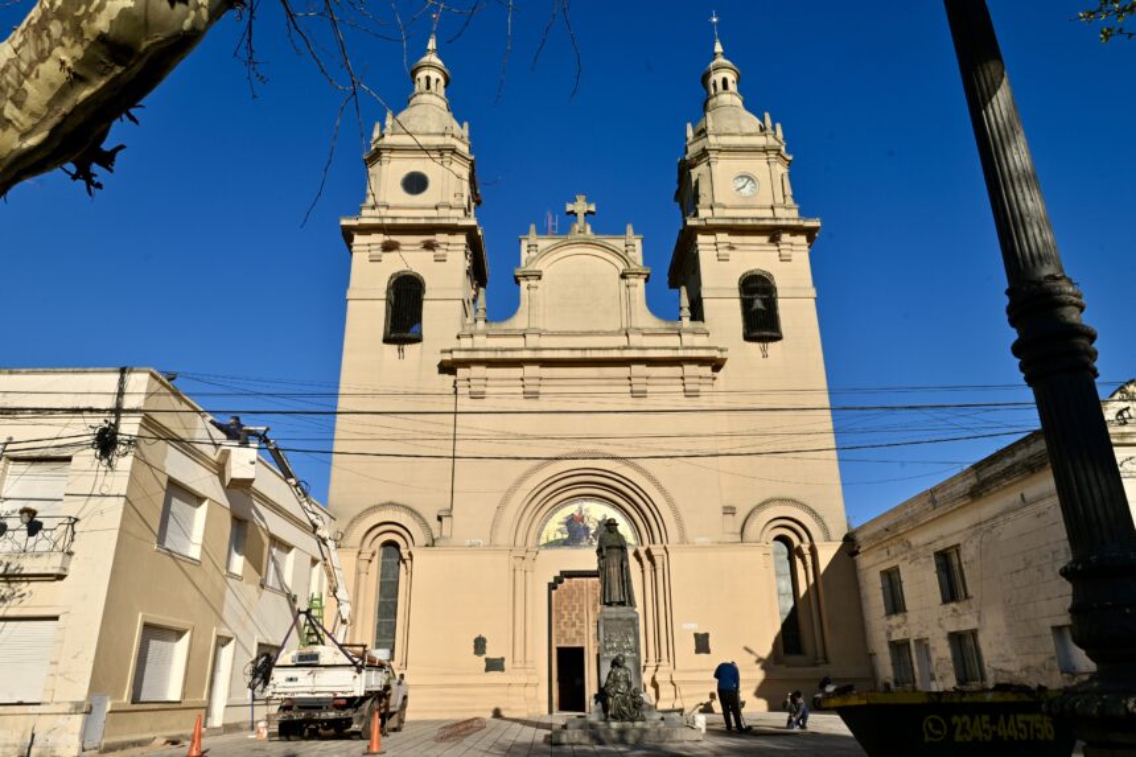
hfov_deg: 73.8
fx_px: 757
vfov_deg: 53.1
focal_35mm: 24
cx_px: 568
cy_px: 378
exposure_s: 1/200
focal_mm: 24
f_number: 13
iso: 100
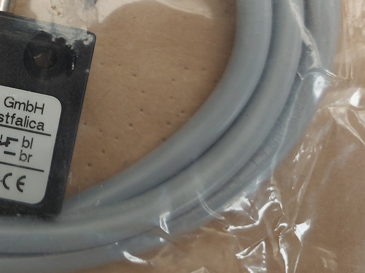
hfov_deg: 28.9
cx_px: -44
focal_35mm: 60
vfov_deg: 23.0
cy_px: -28
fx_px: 633
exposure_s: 1/100
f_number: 1.8
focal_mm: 5.23
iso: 40
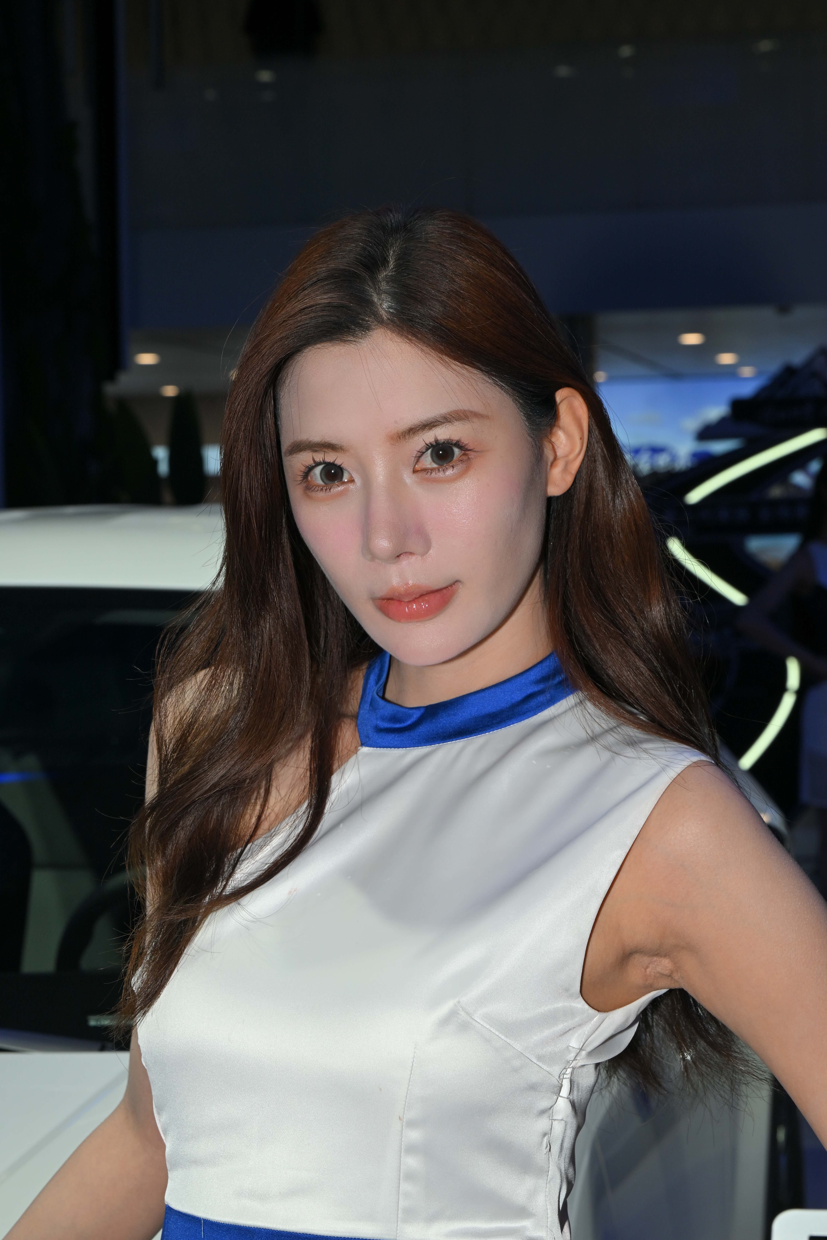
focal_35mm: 81
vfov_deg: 25.1
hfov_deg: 16.9
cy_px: 620
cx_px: 414
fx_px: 2791
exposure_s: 1/250
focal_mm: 81
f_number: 13
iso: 400
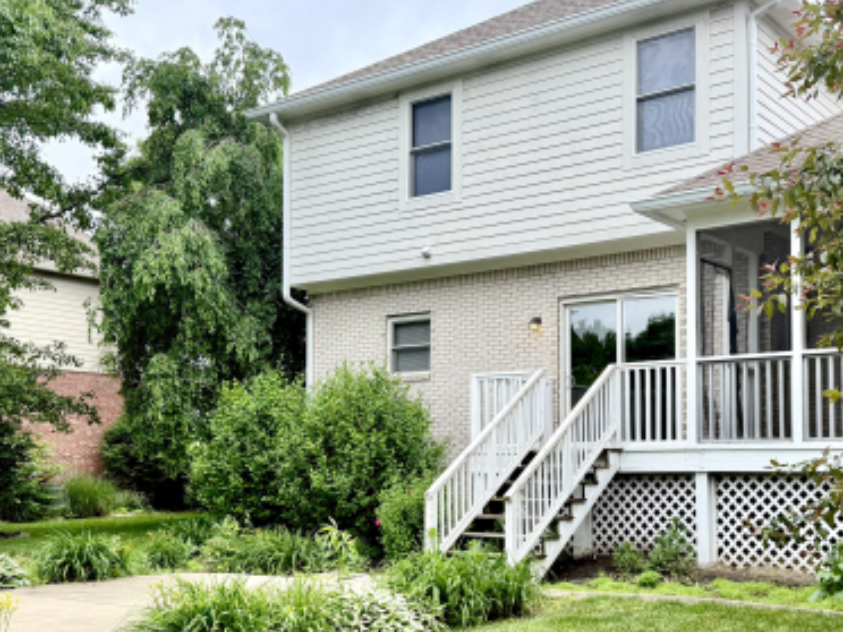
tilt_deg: +5.3
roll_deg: -0.8
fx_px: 1047
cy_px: 403
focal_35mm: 43
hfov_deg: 43.6
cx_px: 509
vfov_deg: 33.4
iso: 100
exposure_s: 1/1689
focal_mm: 6.76
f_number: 1.78
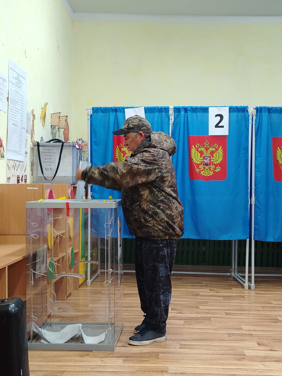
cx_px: 141
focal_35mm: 52
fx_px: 565
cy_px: 188
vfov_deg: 36.8
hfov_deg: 28.0
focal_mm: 5.25
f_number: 1.75
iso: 803
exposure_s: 1/30
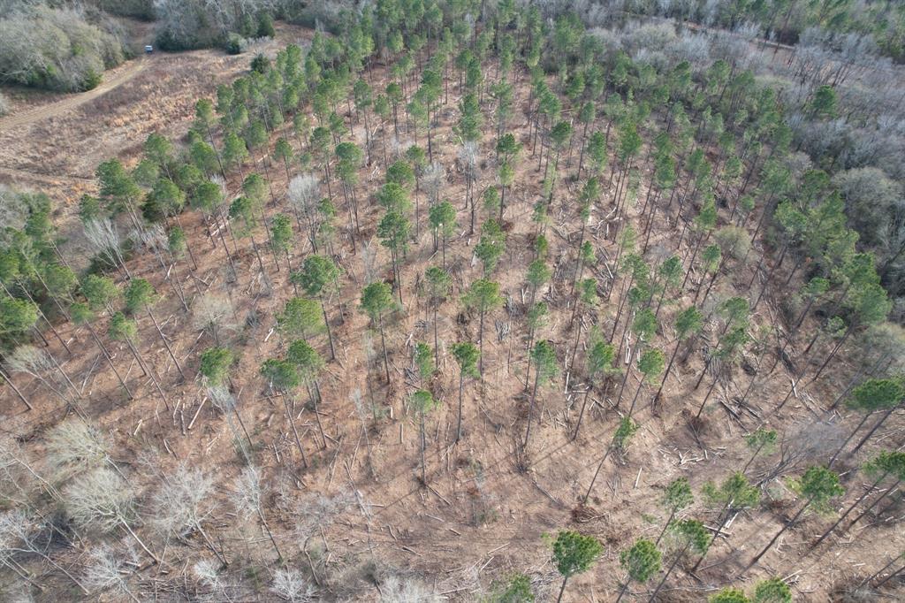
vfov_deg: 57.2
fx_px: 553
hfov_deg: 78.6
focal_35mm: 22
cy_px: 302
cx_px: 452
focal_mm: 8.38
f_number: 2.8
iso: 110
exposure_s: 1/200
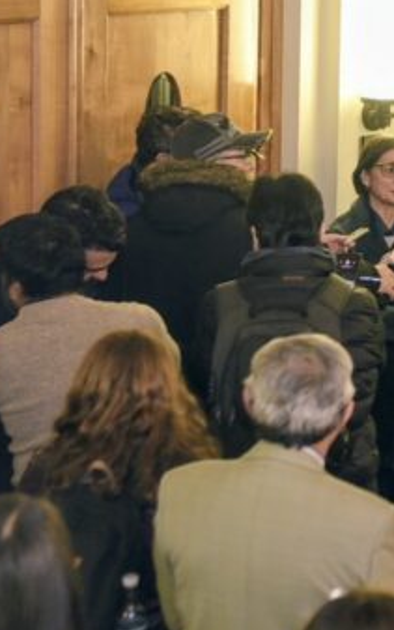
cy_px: 322
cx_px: 667
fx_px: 2231
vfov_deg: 16.1
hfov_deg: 9.7
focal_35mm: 130
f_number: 3.5
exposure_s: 1/100
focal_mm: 56
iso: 800
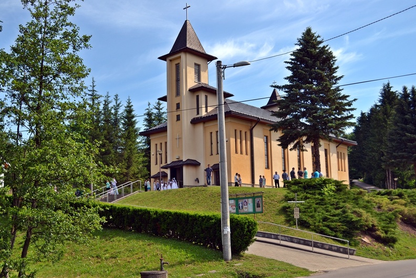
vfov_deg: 36.9
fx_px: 416
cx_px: 208
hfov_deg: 53.1
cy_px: 139
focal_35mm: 36
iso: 200
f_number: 5
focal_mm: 24
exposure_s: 1/1250
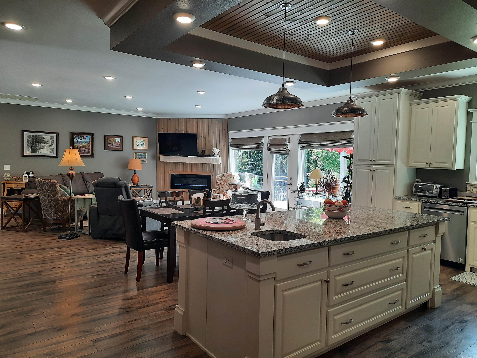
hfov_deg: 69.4
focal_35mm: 25
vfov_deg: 54.9
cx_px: 238
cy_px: 179
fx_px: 344
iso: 80
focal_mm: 4.6
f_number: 2
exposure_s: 1/60
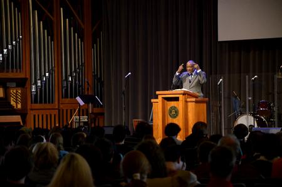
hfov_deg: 13.1
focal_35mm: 158
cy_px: 94
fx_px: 1231
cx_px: 141
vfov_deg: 8.7
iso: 3200
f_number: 5.6
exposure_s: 1/200
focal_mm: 105
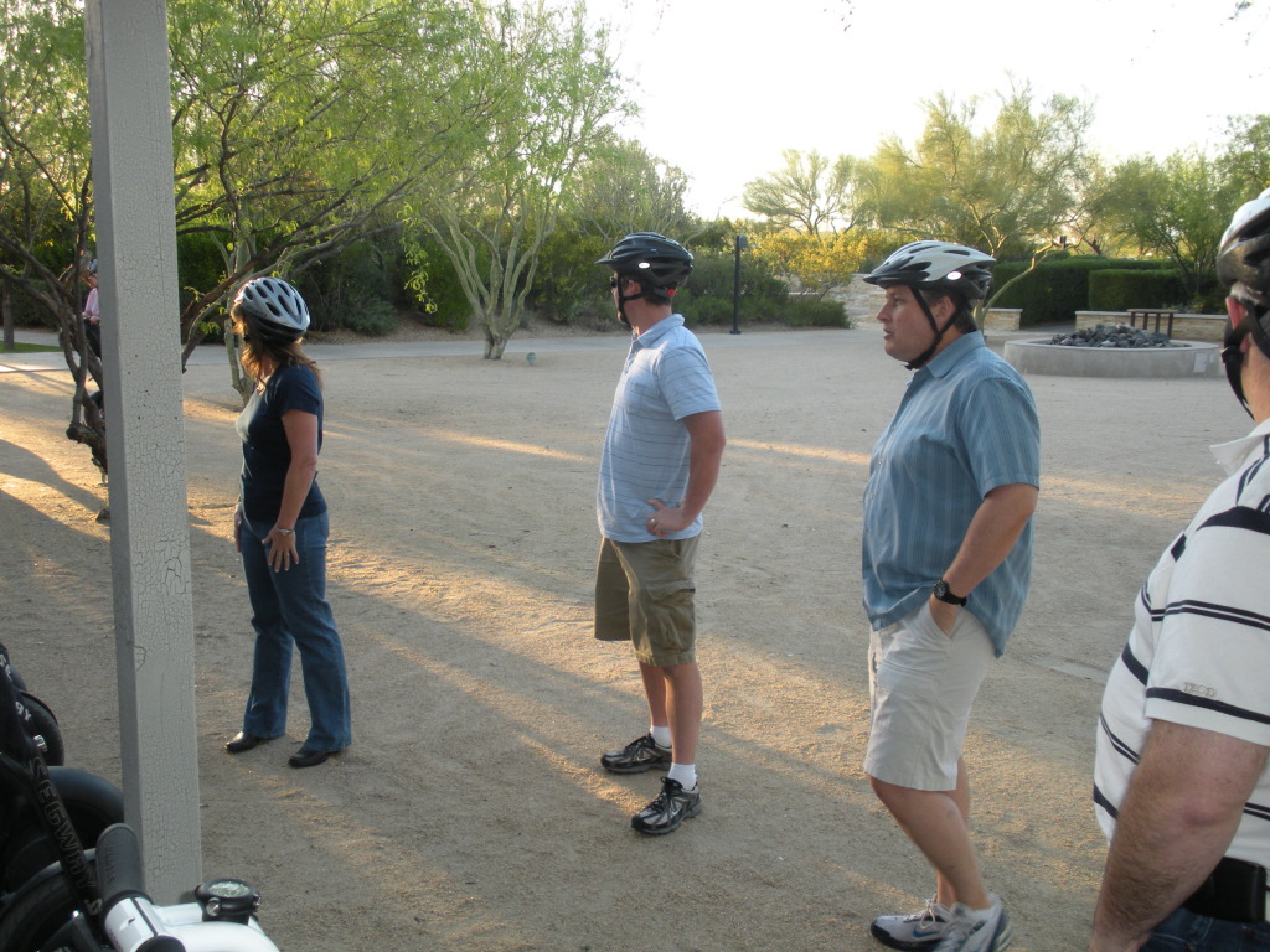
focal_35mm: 36
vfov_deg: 39.7
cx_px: 635
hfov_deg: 51.4
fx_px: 1321
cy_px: 476
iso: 88
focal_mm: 6.3
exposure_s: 1/71.5
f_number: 3.5
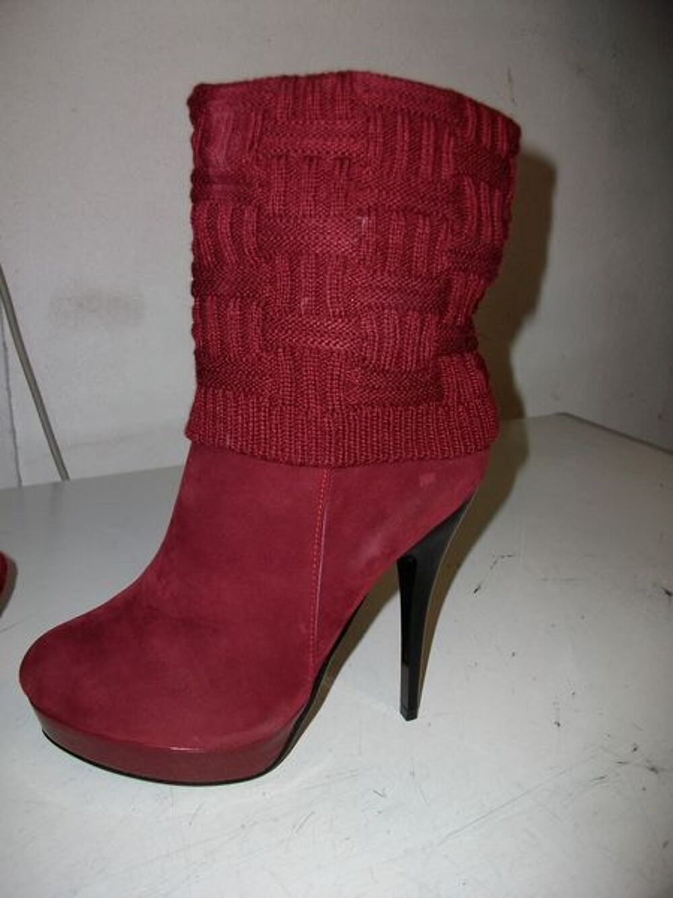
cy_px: 449
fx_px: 829
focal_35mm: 32
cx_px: 336
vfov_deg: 56.8
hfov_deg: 44.2
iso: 80
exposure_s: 1/40
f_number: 2.9
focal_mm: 5.7
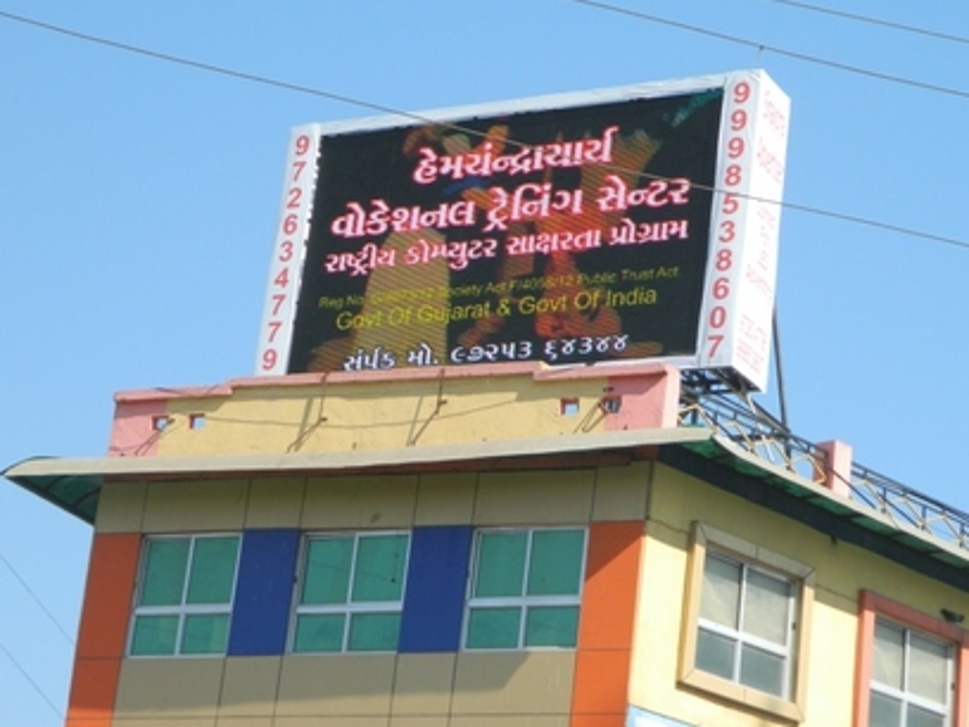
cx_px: 534
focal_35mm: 103
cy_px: 369
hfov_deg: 19.1
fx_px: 2883
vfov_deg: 14.4
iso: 110
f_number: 4.2
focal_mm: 15.1
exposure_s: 1/640
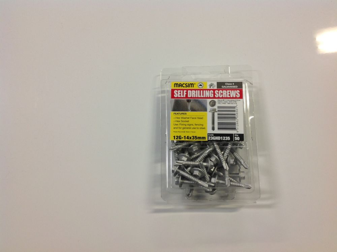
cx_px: 168
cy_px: 126
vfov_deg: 40.6
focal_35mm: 35
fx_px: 340
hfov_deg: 52.7
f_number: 2.4
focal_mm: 4.28
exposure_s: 1/17
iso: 64
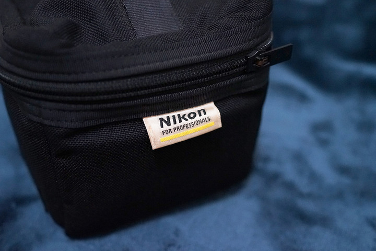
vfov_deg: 37.9
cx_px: 188
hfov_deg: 54.4
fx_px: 366
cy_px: 126
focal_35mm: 35
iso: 5000
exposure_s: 1/80
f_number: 3.5
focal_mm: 35
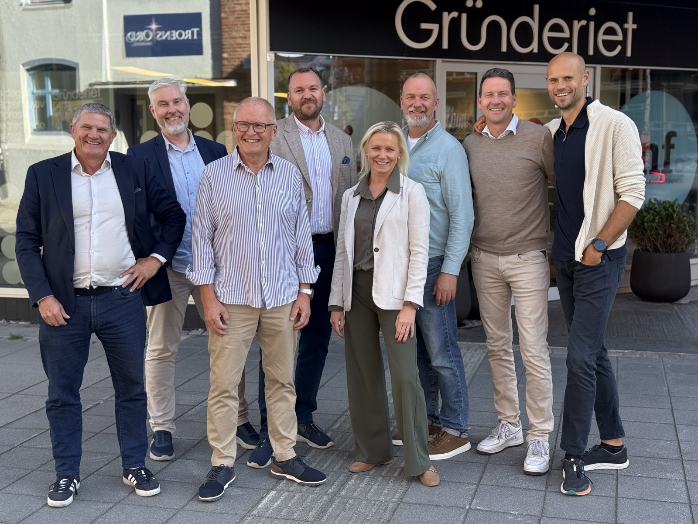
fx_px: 968
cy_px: 262
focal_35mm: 48
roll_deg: +0.3
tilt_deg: -6.0
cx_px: 349
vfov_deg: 30.3
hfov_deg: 39.7
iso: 80
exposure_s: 1/519
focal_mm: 6.76
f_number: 1.78
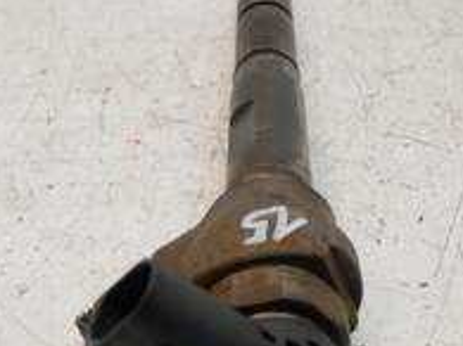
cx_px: 216
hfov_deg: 32.7
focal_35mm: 59
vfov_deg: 24.7
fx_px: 789
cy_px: 230
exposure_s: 1/60
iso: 250
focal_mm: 12
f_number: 3.5
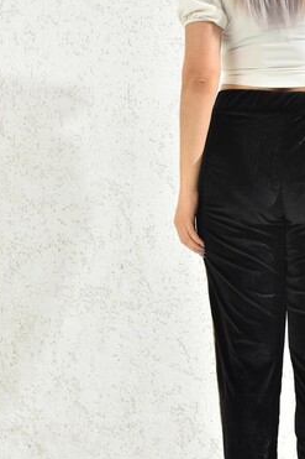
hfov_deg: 13.9
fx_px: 1234
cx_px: 280
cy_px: 173
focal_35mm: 97
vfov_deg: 21.0
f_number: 7.1
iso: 100
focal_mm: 48
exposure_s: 1/160
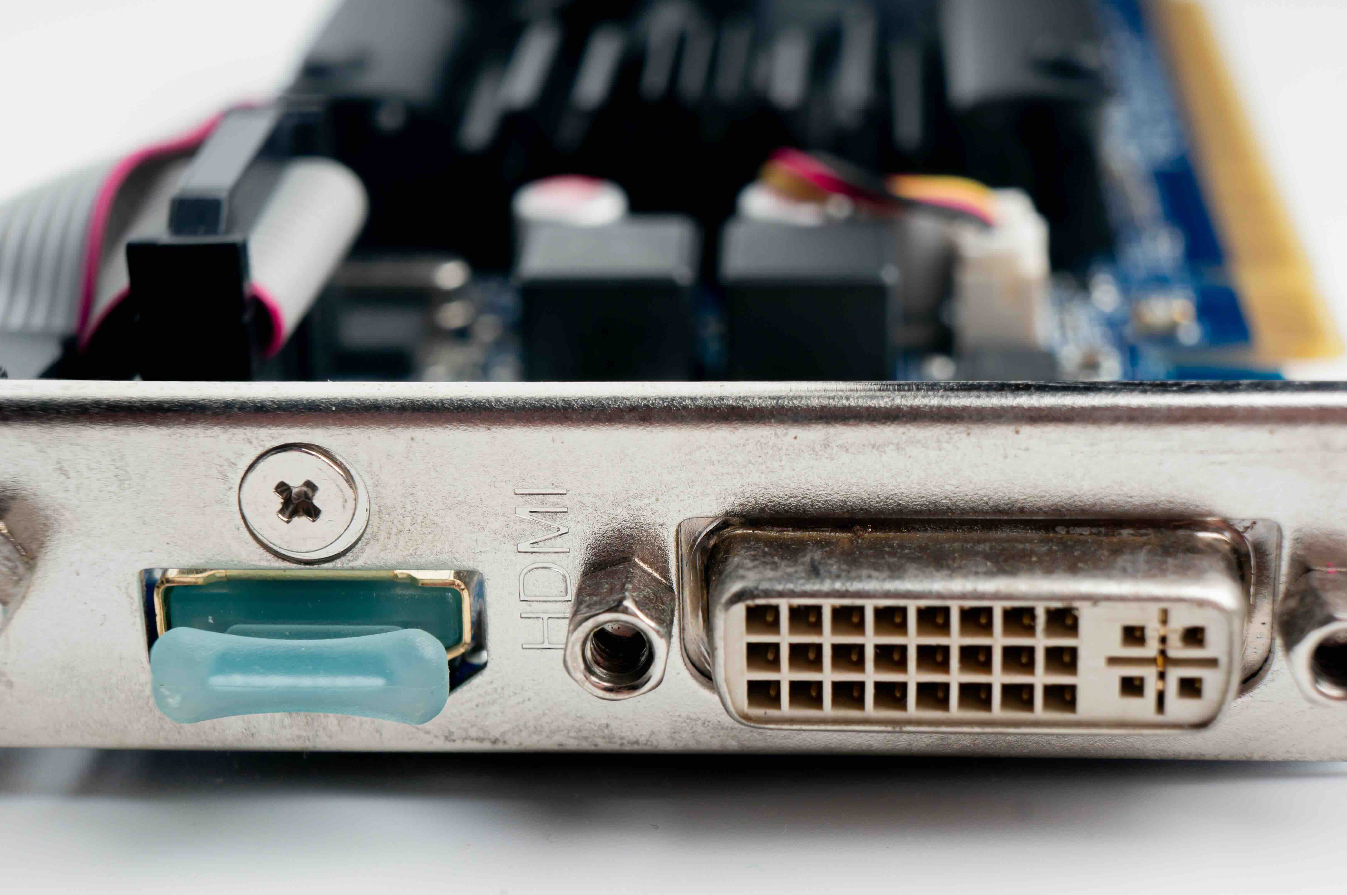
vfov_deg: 21.5
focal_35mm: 63
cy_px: 448
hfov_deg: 31.9
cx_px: 674
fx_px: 2355
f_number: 8
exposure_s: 1/160
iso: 100
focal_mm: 42
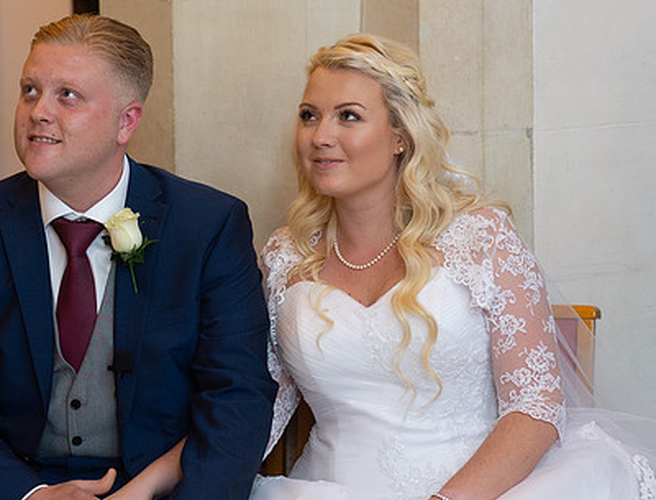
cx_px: 298
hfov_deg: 10.4
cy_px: 165
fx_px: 3603
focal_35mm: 189
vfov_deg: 7.9
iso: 1000
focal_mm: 85
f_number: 2.5
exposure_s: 1/200
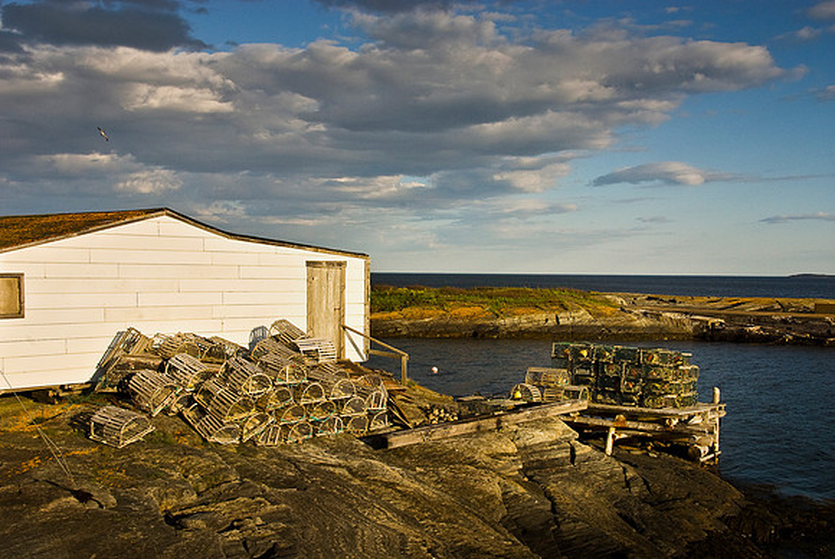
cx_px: 418
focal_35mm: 40
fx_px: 940
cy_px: 280
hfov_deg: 47.9
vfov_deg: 33.1
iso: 200
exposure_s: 1/200
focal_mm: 27
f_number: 16
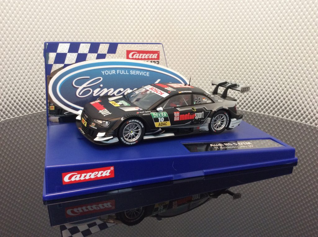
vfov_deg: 44.1
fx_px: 294
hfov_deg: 56.9
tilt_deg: -17.9
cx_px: 159
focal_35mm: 32
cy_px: 118
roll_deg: +2.3
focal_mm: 3.3
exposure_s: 1/24
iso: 100
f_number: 2.4
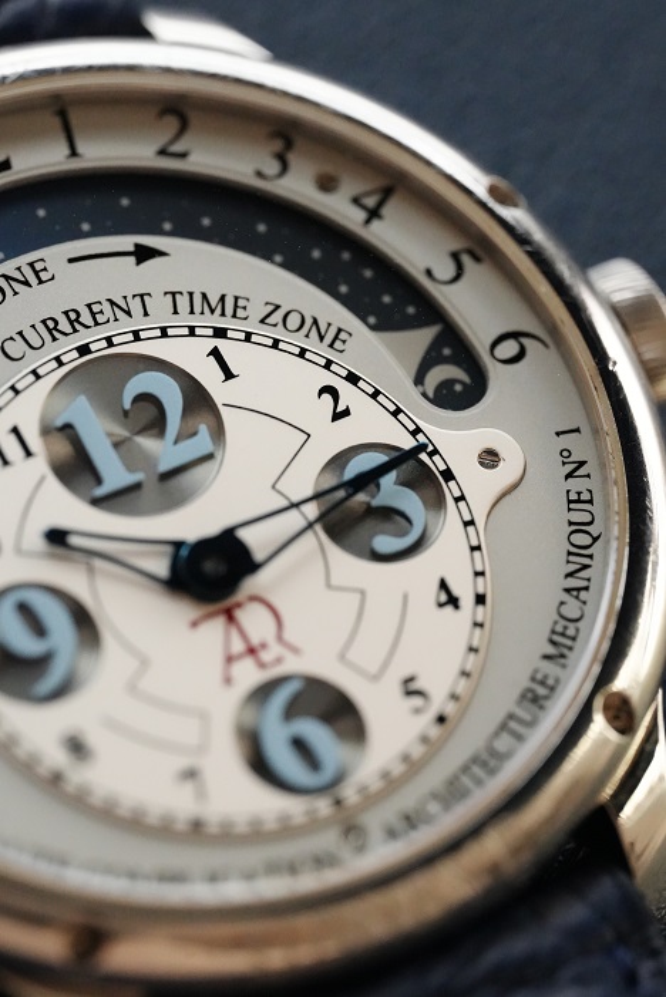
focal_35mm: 105
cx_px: 333
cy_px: 498
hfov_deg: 13.1
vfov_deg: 19.4
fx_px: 2911
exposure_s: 1/250
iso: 10000
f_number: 5.6
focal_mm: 105
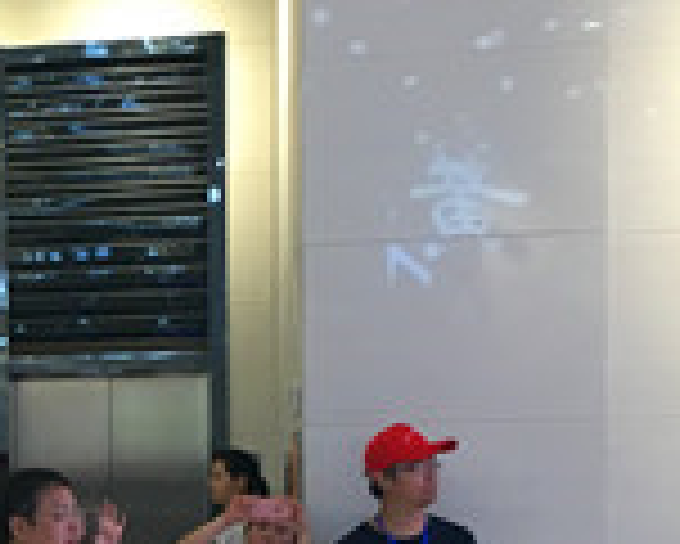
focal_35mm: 103
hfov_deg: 17.1
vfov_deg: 14.7
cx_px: -297
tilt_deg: -1.3
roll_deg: +0.5
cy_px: 531
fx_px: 2074
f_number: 2.2
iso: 32
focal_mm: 4.15
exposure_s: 1/33
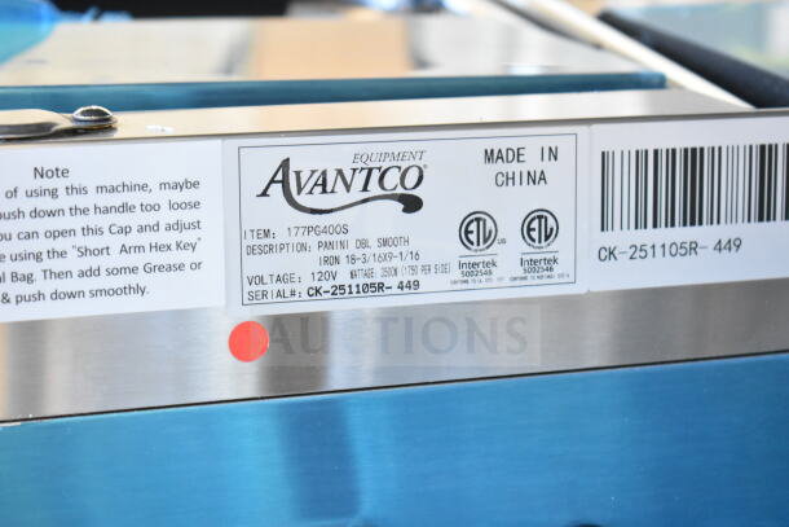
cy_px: 264
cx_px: 394
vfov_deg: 16.6
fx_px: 1808
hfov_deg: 24.6
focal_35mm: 82
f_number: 5.6
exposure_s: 1/100
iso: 4500
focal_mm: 55
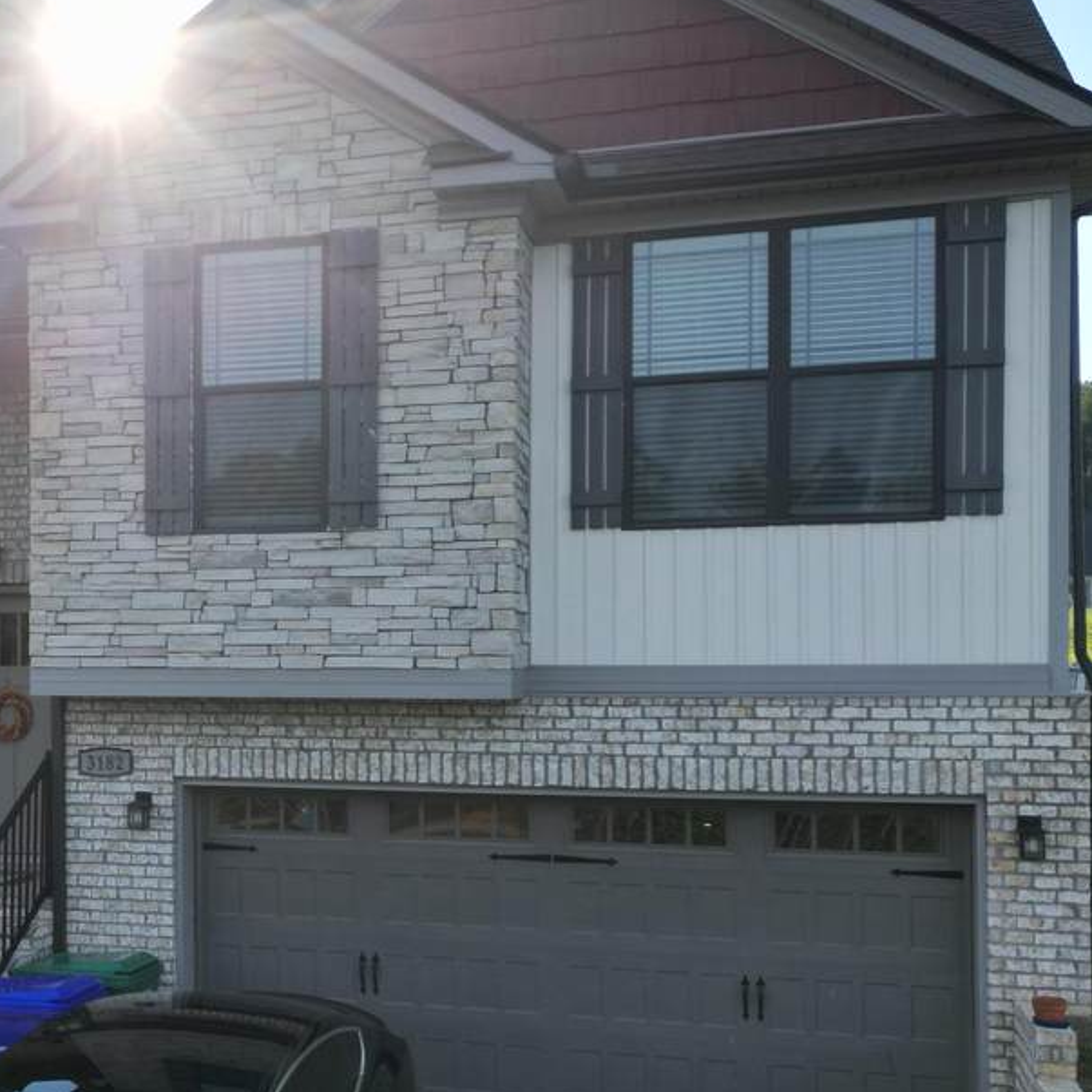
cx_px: 244
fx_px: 1606
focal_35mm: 45
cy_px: 666
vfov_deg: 37.4
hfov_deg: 36.5
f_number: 1.7
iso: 100
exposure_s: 1/2500
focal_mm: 6.72
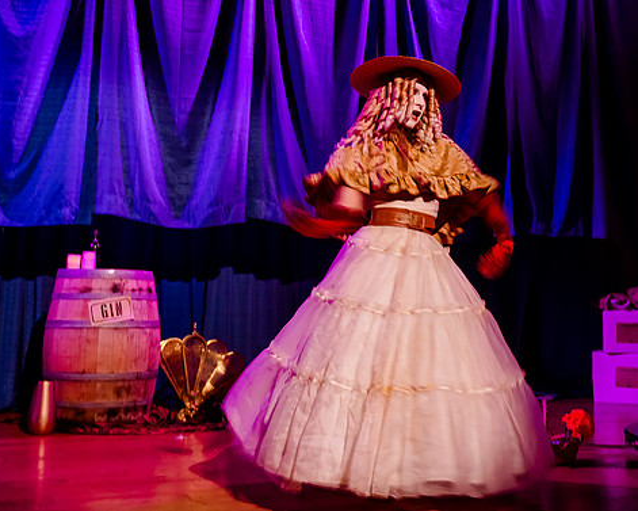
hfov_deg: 38.7
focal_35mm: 48
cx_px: 365
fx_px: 907
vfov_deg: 31.3
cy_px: 192
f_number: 2.8
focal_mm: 34
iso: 2500
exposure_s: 1/15
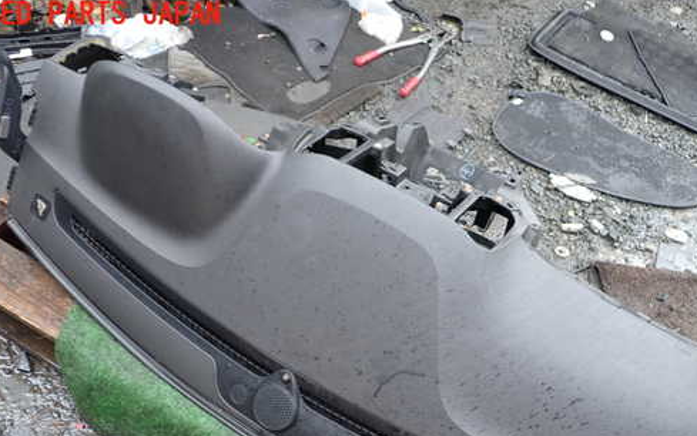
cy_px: 318
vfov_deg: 32.3
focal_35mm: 39
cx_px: 389
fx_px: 741
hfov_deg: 50.3
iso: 100
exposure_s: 1/60
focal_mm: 5.4
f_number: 2.3
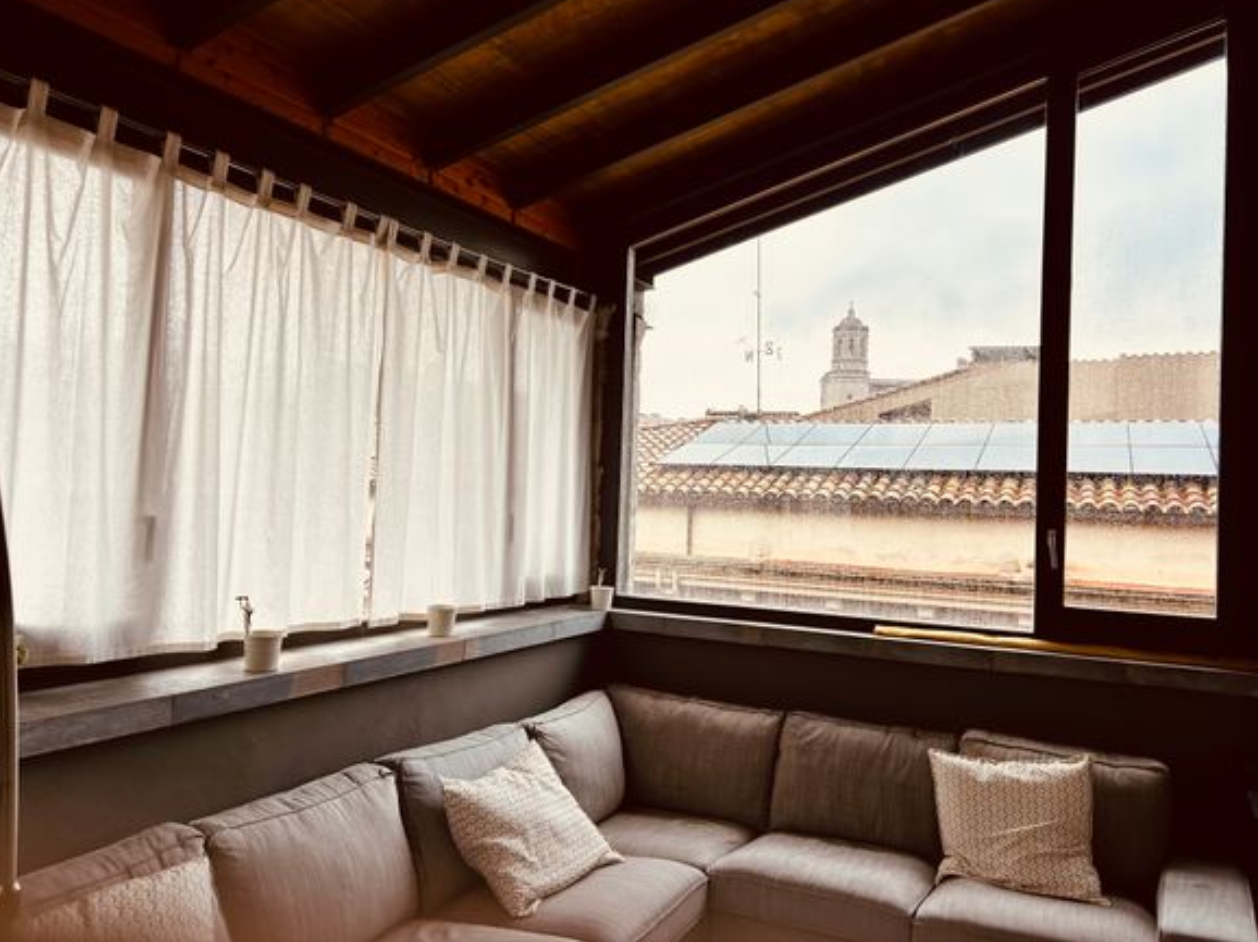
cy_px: 457
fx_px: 981
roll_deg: -2.5
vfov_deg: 51.3
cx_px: 644
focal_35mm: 27
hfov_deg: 65.3
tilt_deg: +0.6
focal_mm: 5.7
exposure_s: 1/167
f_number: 1.5
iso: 40
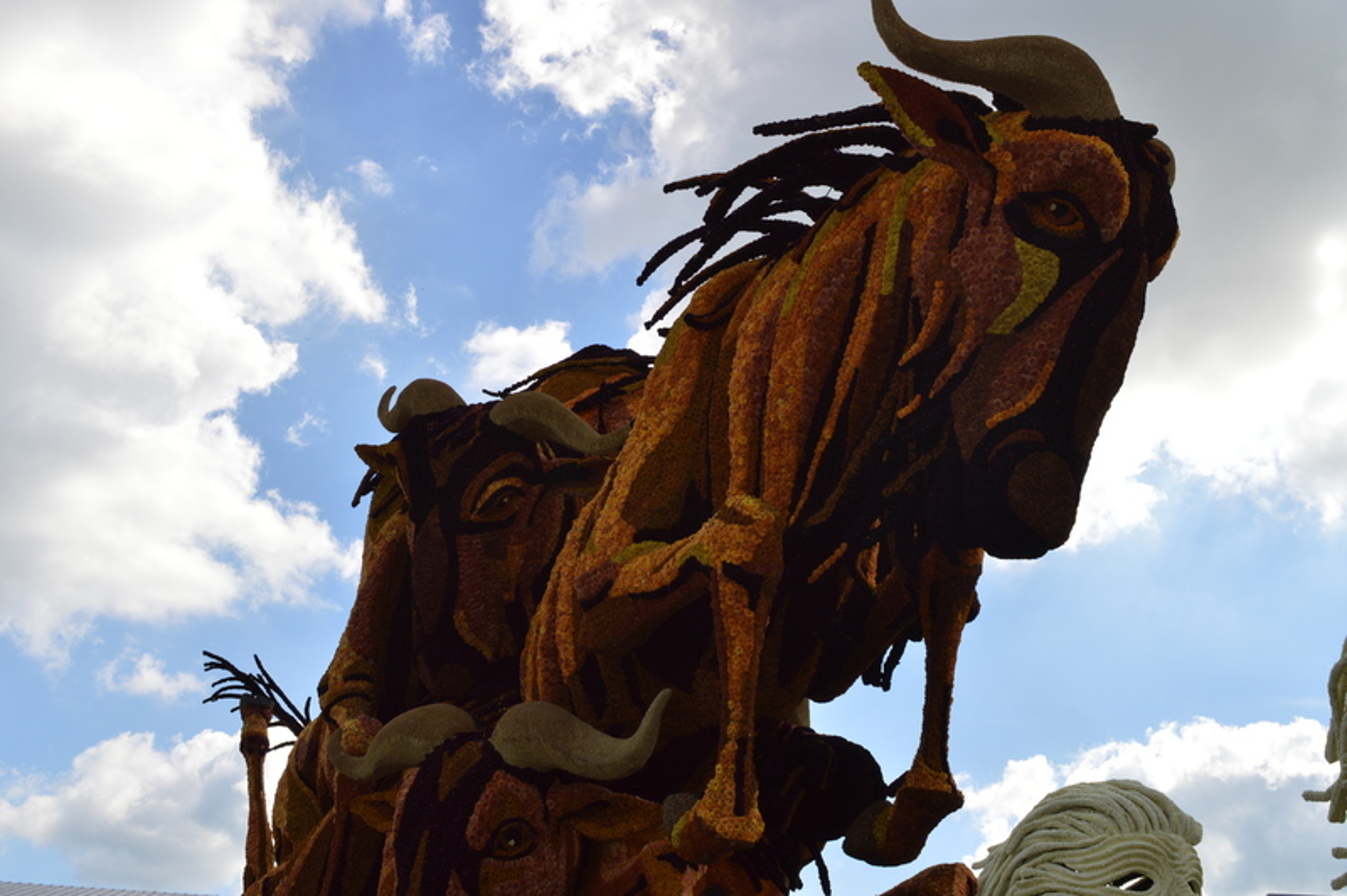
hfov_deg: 51.3
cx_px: 674
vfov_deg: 35.4
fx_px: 1402
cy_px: 448
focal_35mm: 38
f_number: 11
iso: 100
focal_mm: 25
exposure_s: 1/200
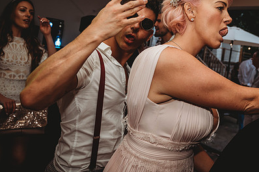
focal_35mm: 35
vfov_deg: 37.2
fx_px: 252
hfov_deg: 52.8
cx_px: 184
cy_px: 52
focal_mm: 24
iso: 400
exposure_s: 1/80
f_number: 4
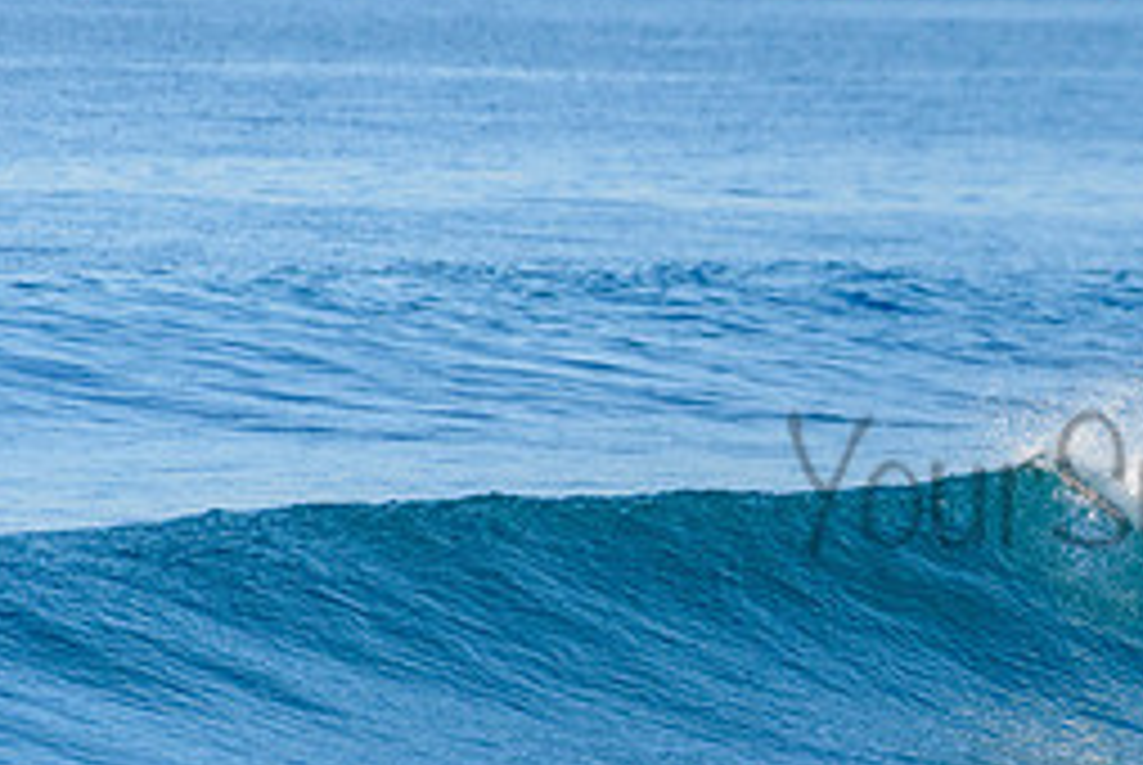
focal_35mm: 1141
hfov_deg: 1.8
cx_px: 1251
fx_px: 36268
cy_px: 443
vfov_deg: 1.2
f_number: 5.6
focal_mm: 500
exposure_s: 1/2000
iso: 320
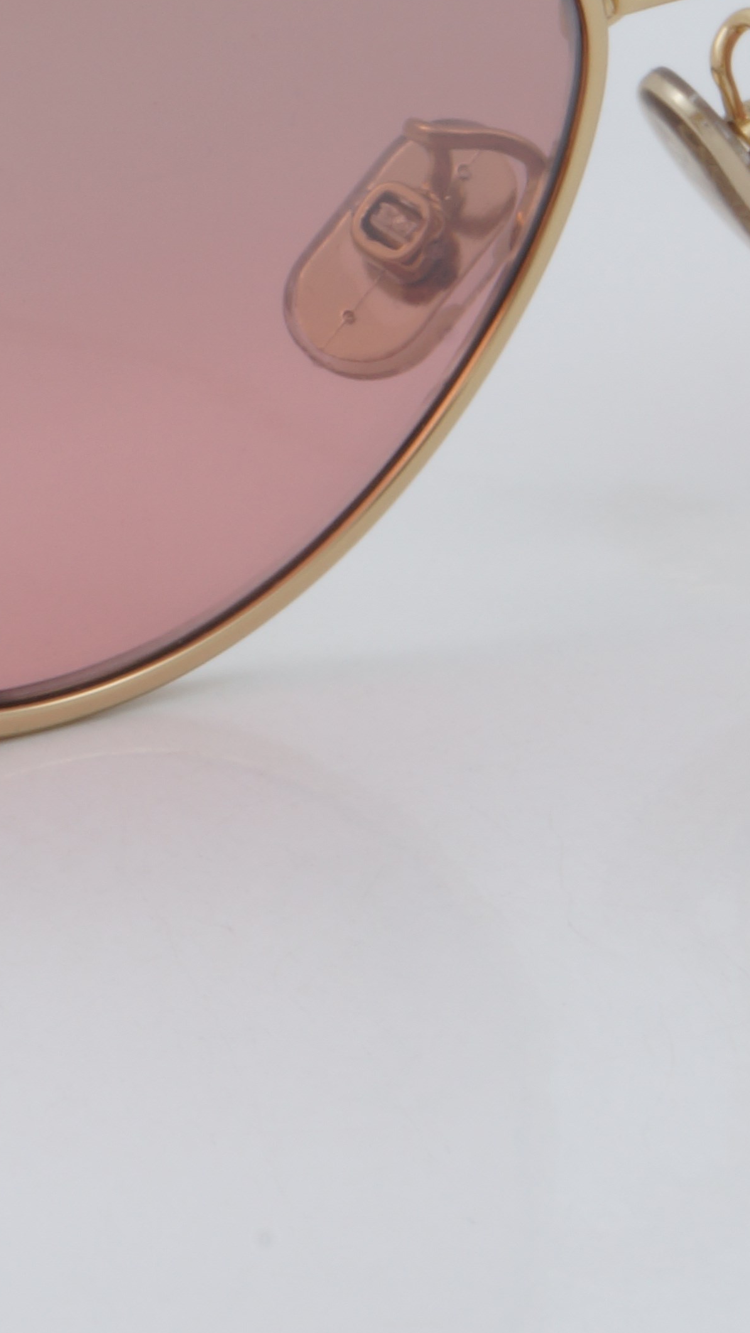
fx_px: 7850
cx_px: -325
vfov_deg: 9.7
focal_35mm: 222
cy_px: 142
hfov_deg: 5.4
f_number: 29
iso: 100
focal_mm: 50
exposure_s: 1/4
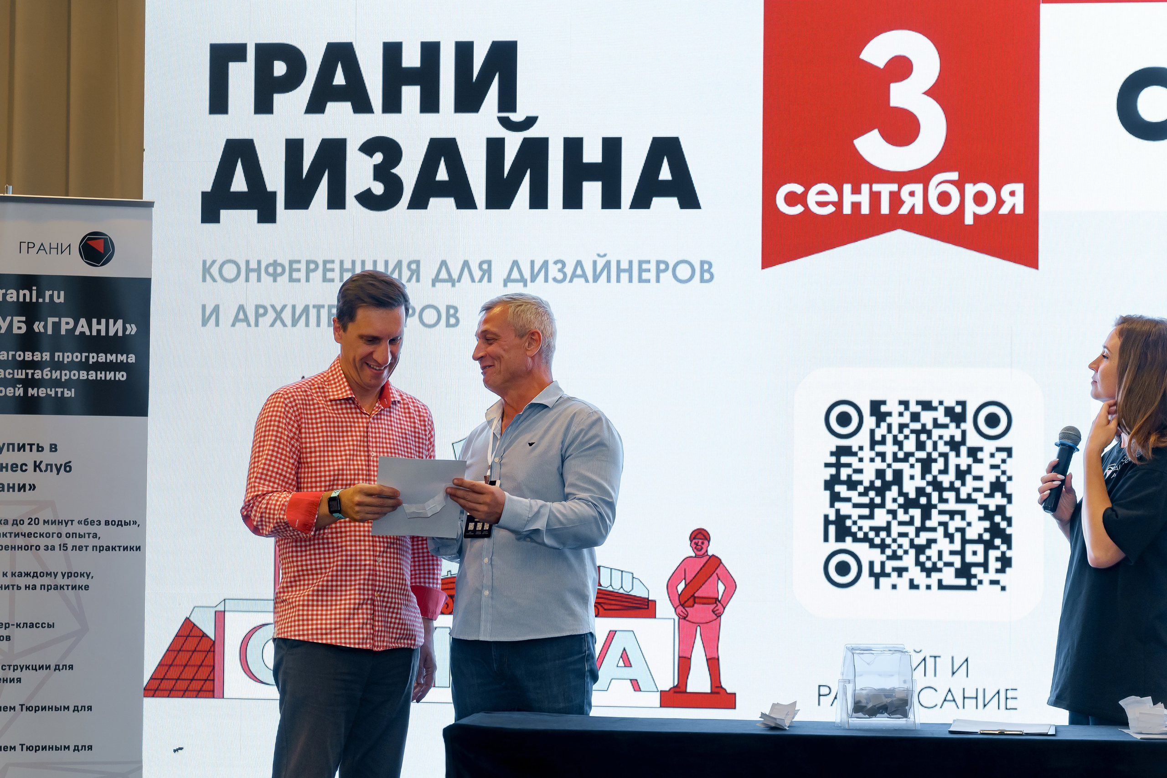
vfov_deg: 16.5
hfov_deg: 24.5
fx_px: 2691
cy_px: 389
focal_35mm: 83
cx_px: 584
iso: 1000
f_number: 4
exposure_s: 1/125
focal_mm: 83
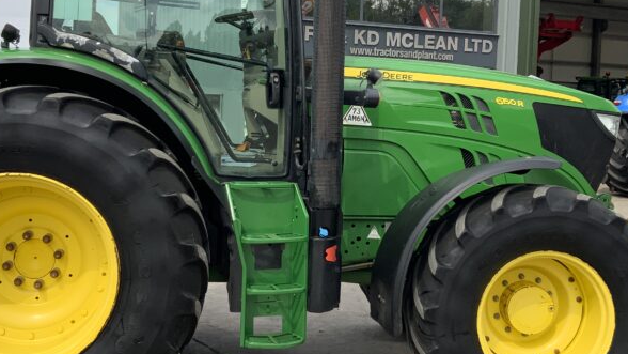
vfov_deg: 21.8
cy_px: 139
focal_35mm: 55
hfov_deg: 37.8
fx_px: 916
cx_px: 328
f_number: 1.8
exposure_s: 1/1015
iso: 16
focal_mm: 3
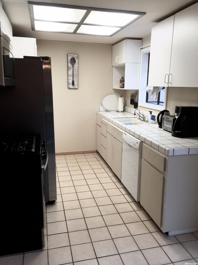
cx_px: 99
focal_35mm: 29
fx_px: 221
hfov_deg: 48.2
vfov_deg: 61.7
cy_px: 132
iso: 40
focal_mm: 4.15
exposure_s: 1/30
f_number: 2.2
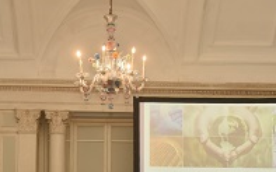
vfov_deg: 17.3
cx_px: 104
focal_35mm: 72
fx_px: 541
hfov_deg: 28.5
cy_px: 207
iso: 1000
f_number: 5
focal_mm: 31
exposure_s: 1/125
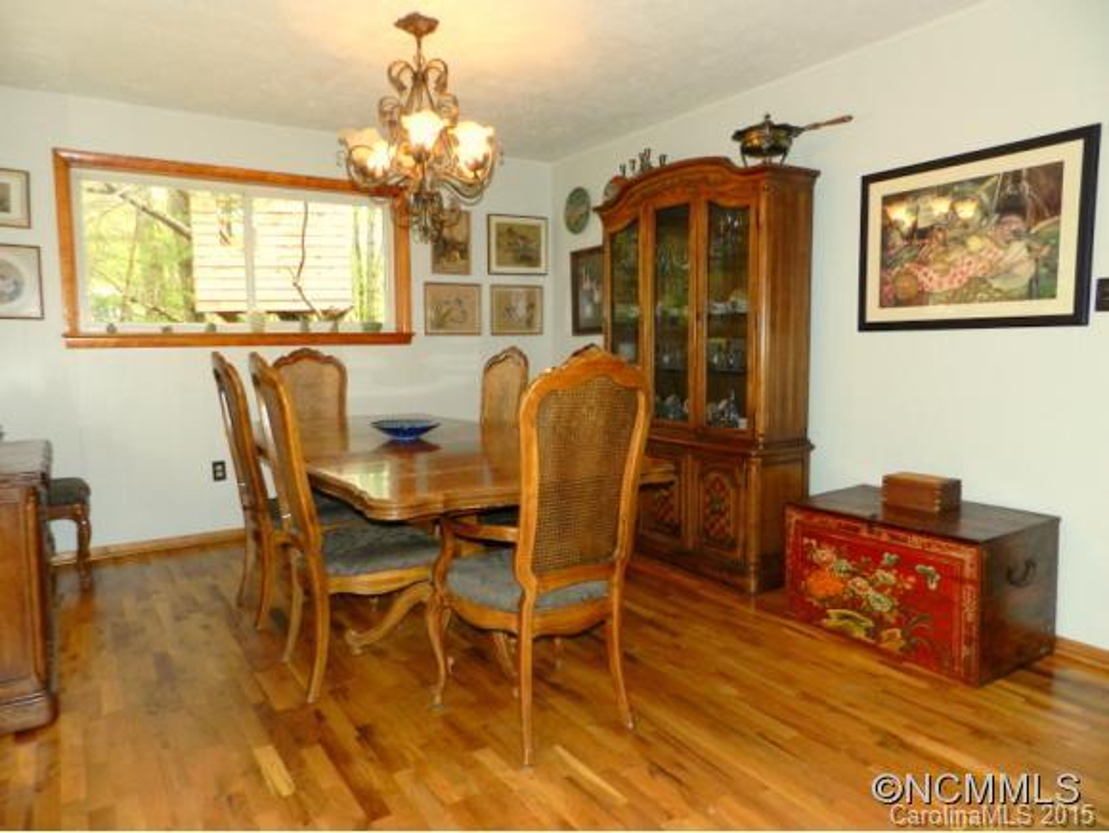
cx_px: 554
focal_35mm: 23
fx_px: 737
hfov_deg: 73.9
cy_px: 416
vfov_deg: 59.0
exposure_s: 1/60
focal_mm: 4
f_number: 3.4
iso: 200
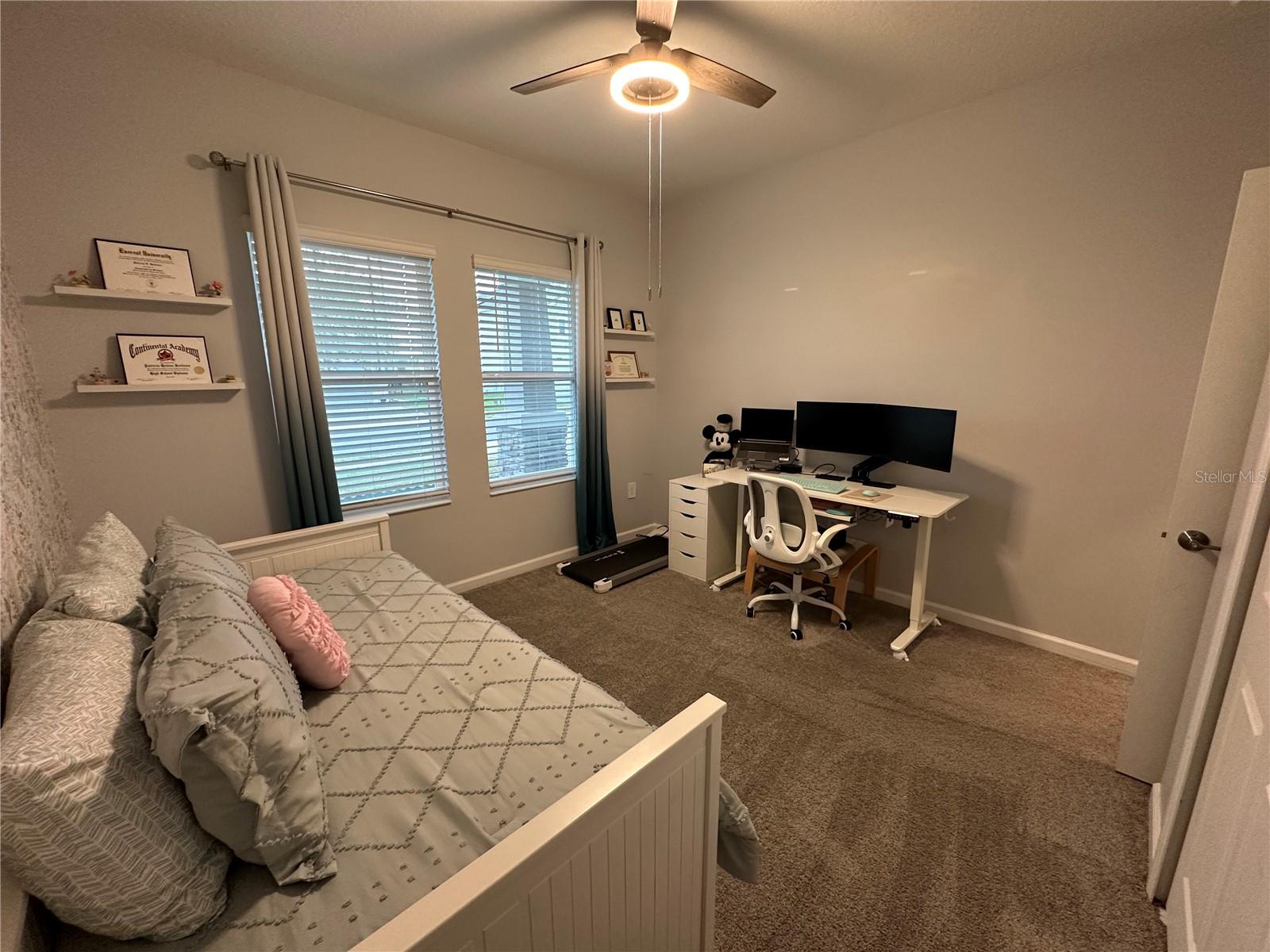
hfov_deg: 102.1
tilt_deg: -11.5
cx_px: 635
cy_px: 476
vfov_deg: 85.7
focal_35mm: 14
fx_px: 514
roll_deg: -0.2
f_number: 2.2
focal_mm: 2.22
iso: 250
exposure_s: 1/60
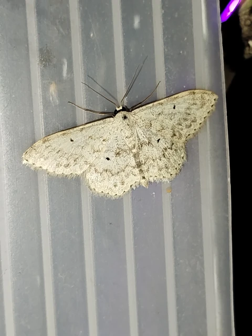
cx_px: 126
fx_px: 854
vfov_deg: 22.3
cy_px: 168
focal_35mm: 88
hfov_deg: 16.8
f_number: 1.7
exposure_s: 1/50
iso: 125
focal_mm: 5.31
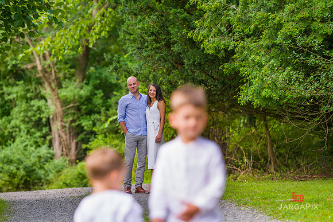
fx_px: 1434
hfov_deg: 13.2
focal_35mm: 155
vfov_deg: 8.9
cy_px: 111
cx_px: 166
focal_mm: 155
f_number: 4
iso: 200
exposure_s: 1/640
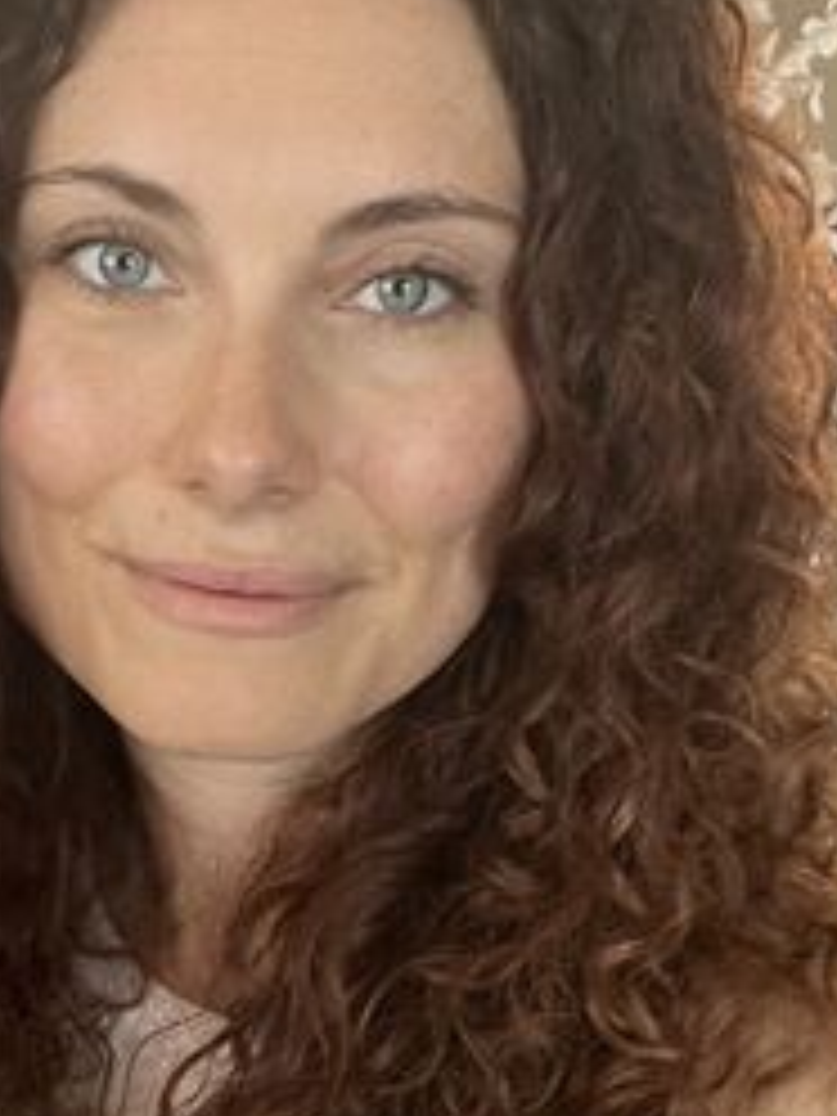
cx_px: 198
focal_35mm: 58
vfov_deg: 32.7
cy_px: 819
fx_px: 1870
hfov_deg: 24.9
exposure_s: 1/60
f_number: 2.2
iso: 200
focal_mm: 2.71
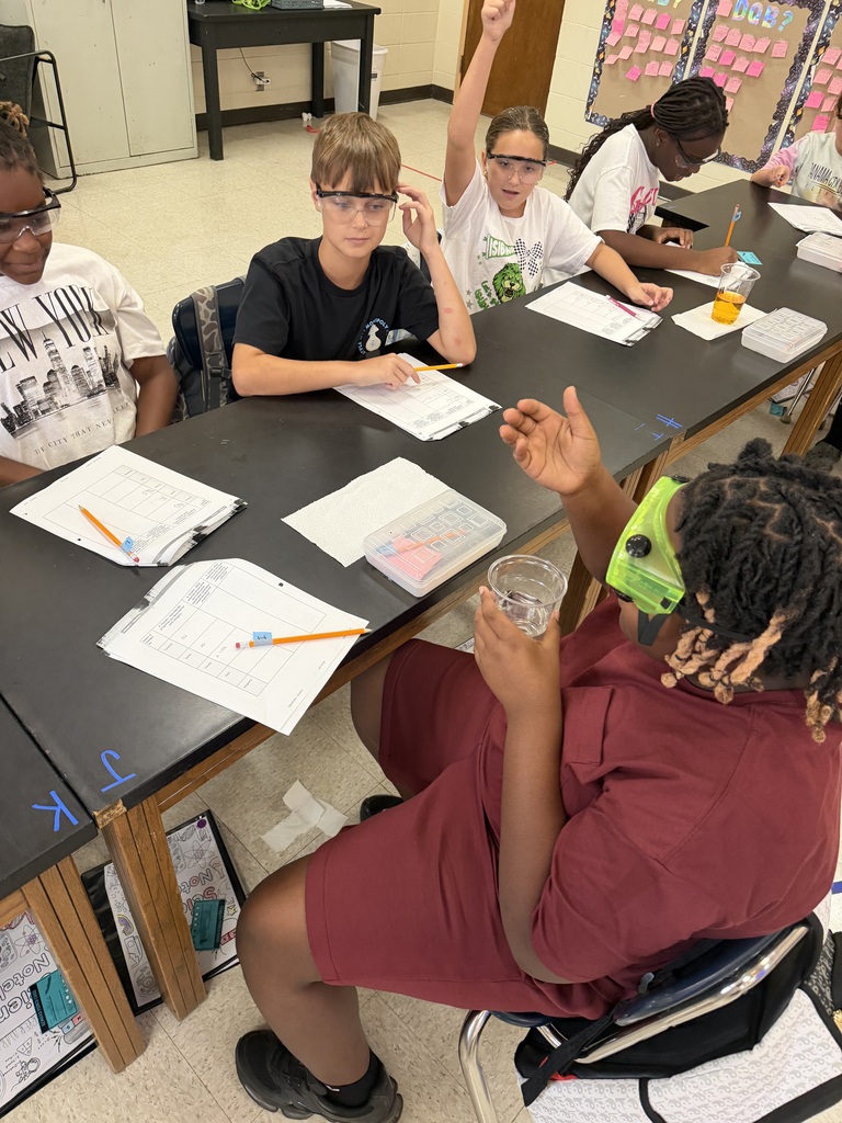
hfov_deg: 56.8
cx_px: 421
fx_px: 778
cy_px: 562
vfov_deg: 71.6
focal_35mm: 24
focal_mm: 6.76
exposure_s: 1/60
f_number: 1.78
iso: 250
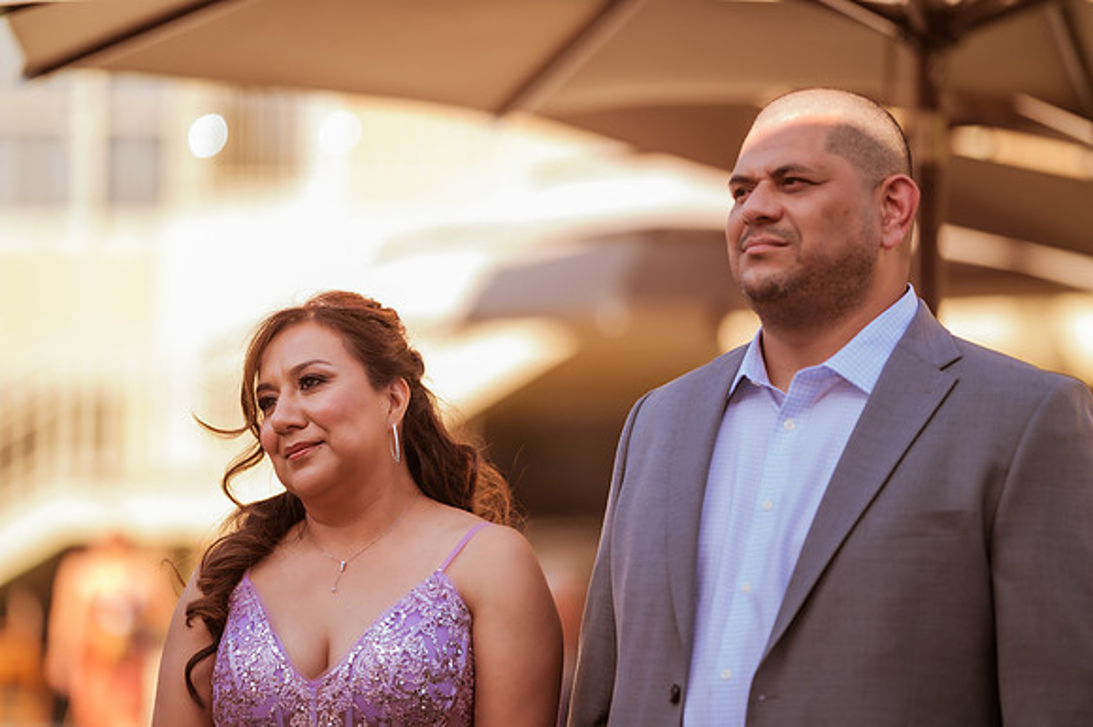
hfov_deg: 15.2
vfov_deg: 10.1
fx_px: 4096
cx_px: 546
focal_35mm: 135
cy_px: 364
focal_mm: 135
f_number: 1.8
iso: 125
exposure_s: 1/800
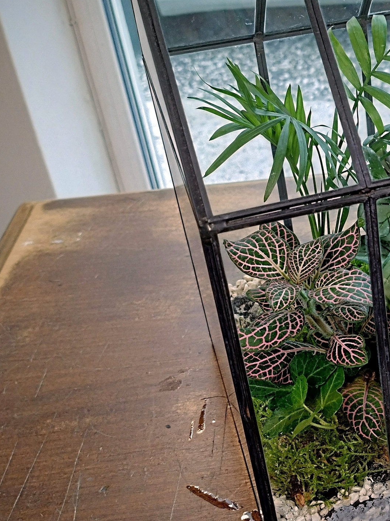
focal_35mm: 57
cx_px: 411
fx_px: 857
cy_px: 285
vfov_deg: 33.8
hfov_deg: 24.2
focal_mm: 4.71
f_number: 1.7
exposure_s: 1/100
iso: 184
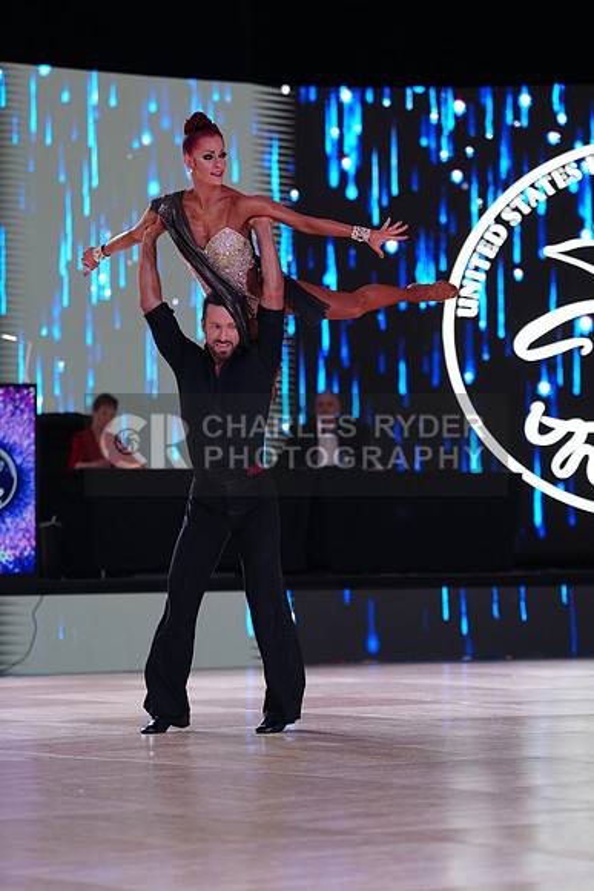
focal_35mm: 133
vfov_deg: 15.4
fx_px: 3290
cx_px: 297
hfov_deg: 10.3
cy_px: 446
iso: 1250
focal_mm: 133
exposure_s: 1/500
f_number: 2.8
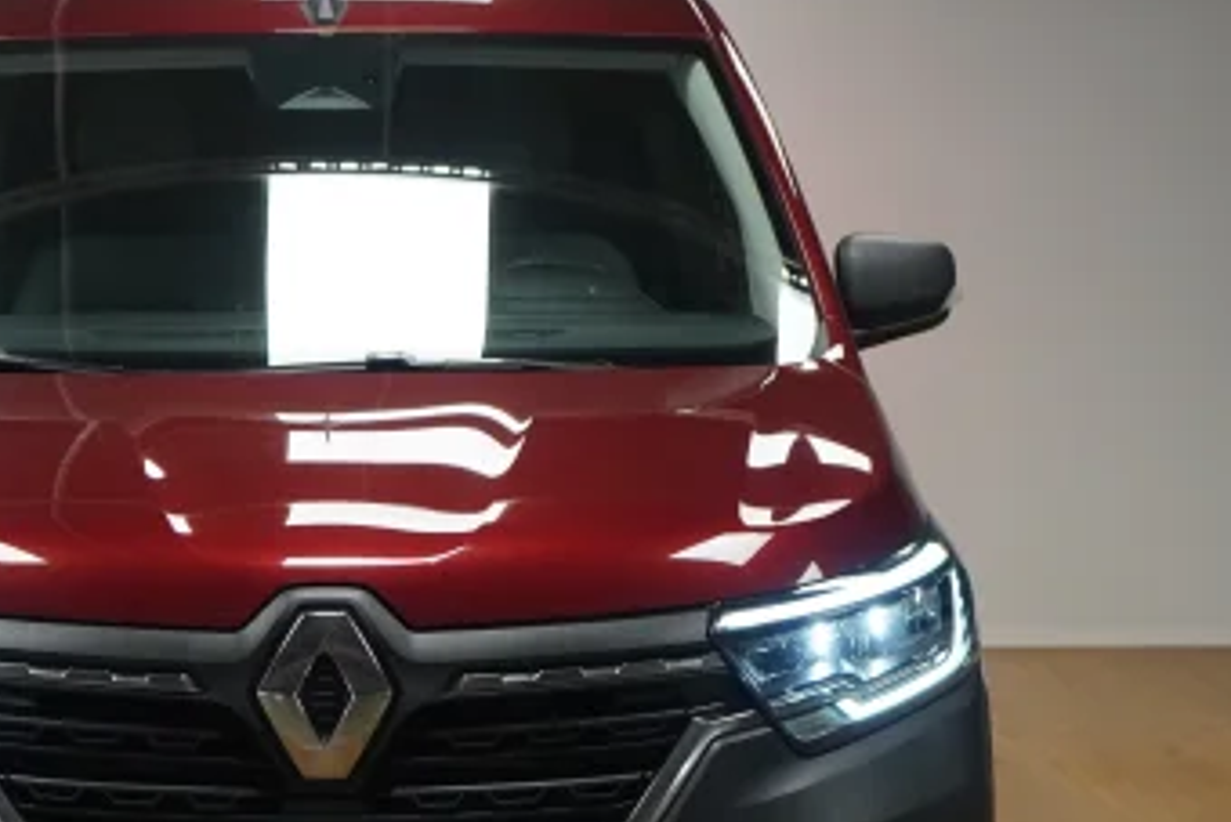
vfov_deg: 16.8
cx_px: 348
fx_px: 2771
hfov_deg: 24.8
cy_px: 625
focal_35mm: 81
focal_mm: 29
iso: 1000
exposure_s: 1/80
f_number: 4
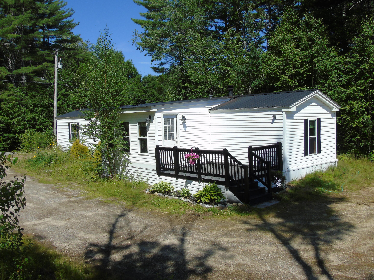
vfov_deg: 46.8
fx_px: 324
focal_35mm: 30
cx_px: 186
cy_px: 136
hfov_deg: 60.0
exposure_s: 1/1000
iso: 80
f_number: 3.6
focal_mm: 5.2
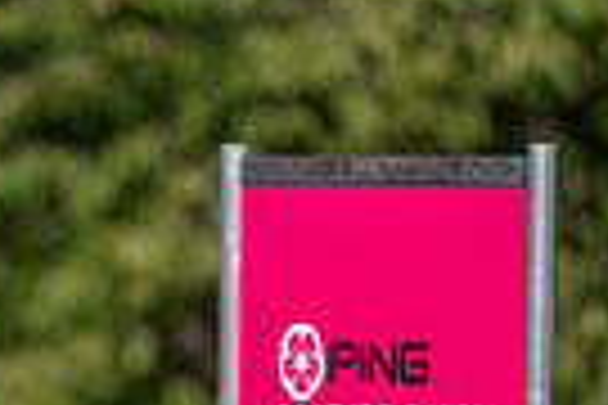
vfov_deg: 1.1
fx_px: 21751
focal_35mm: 1288
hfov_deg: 1.6
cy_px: 808
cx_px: -563
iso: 500
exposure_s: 1/5000
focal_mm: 300
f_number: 5
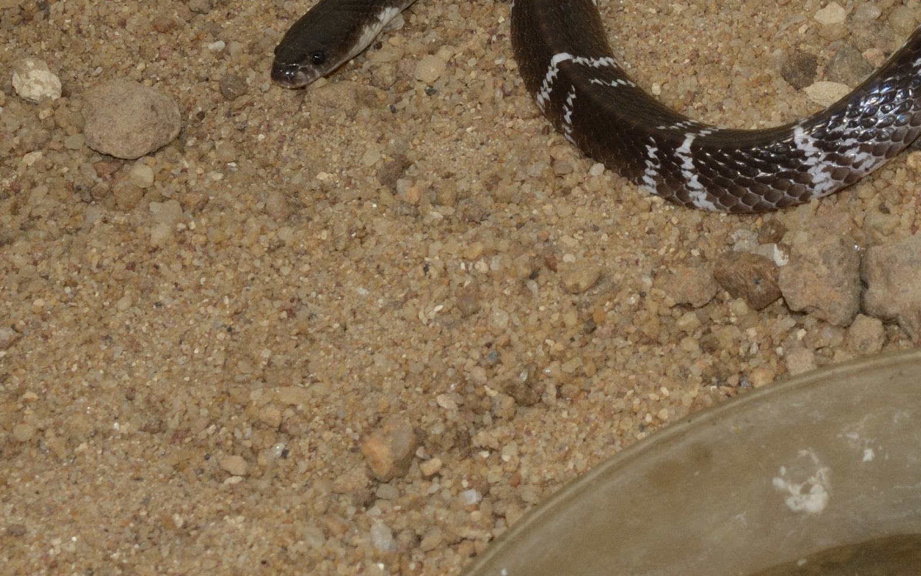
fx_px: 4820
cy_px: -15
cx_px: 883
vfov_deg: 6.8
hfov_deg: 10.8
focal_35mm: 192
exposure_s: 1/200
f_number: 11
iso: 250
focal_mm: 40
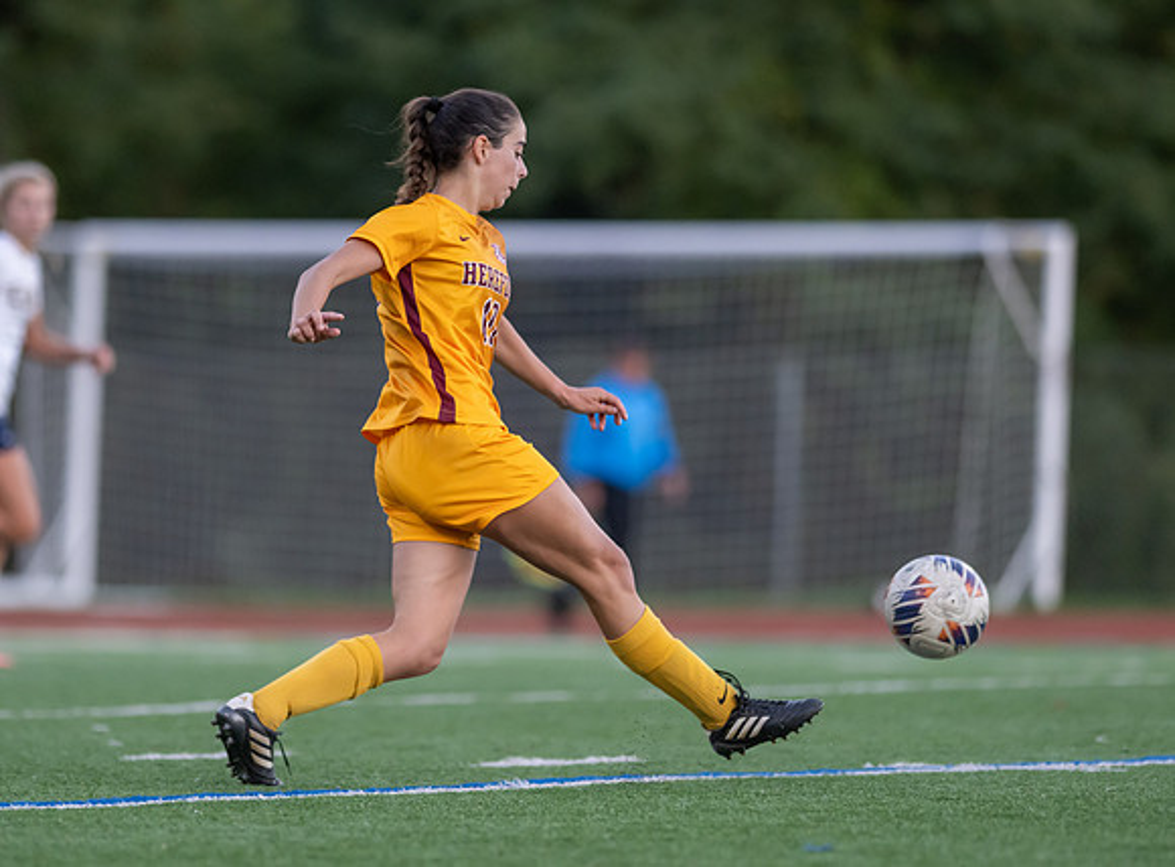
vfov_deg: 3.8
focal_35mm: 387
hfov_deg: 5.2
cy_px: 416
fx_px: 13055
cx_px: 473
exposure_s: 1/1600
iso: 2200
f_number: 2.8
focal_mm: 300
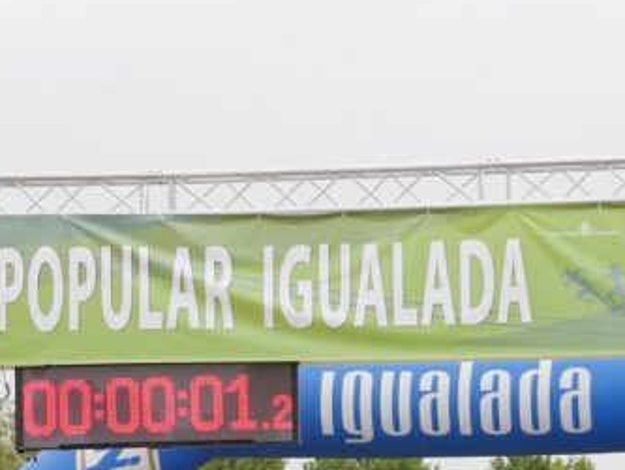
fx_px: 3883
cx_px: 11
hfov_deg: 9.1
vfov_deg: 6.9
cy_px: 500
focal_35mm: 215
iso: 200
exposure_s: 1/400
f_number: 4.5
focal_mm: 35
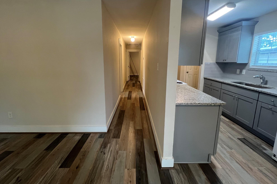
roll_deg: +0.4
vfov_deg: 80.8
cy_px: 80
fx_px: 108
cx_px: 136
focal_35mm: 14
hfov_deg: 104.2
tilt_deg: -9.4
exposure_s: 1/60
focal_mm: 1.57
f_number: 1.8
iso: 200
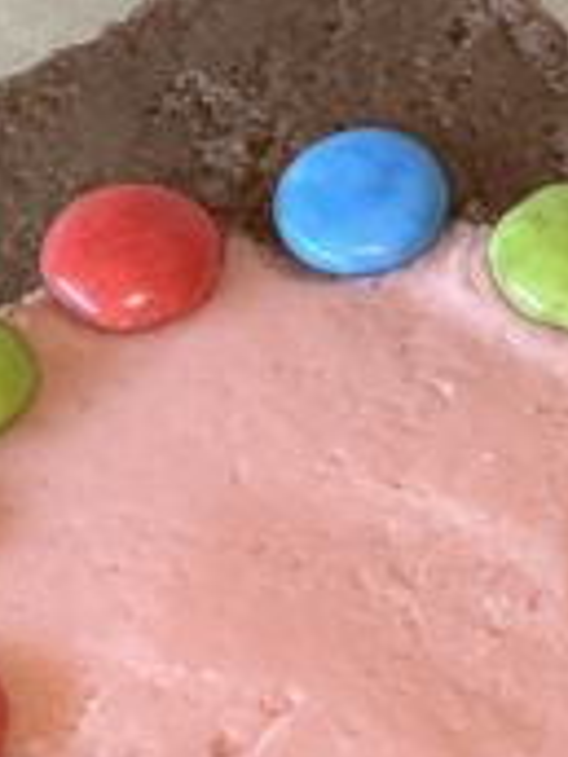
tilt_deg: -56.5
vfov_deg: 5.4
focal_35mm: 358
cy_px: 1470
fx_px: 7832
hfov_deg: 4.2
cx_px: 313
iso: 320
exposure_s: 1/50
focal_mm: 9
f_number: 2.8
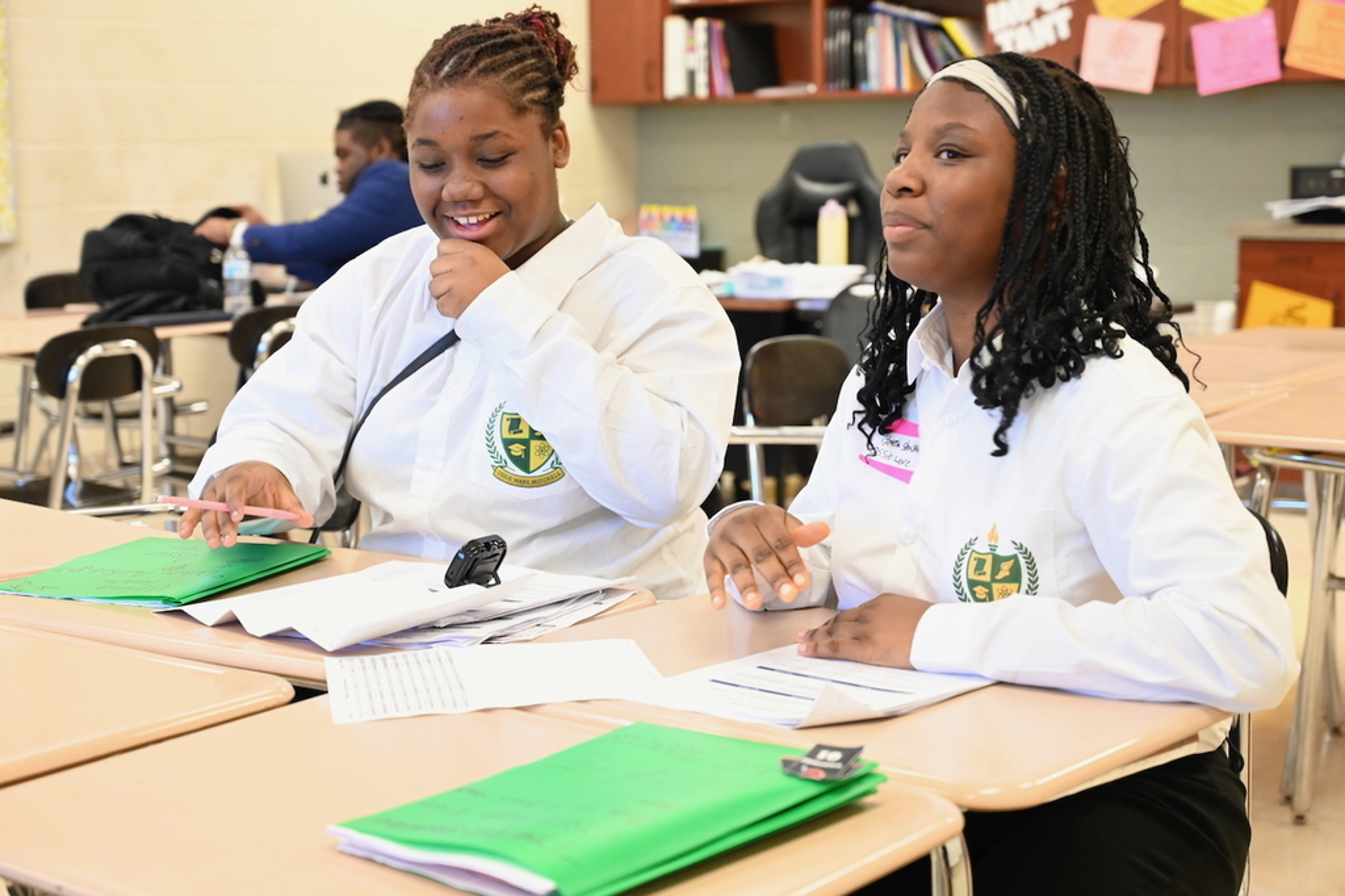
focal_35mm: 56
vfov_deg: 24.2
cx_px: 672
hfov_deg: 35.7
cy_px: 448
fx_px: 2091
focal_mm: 56
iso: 2800
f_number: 4
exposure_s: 1/125
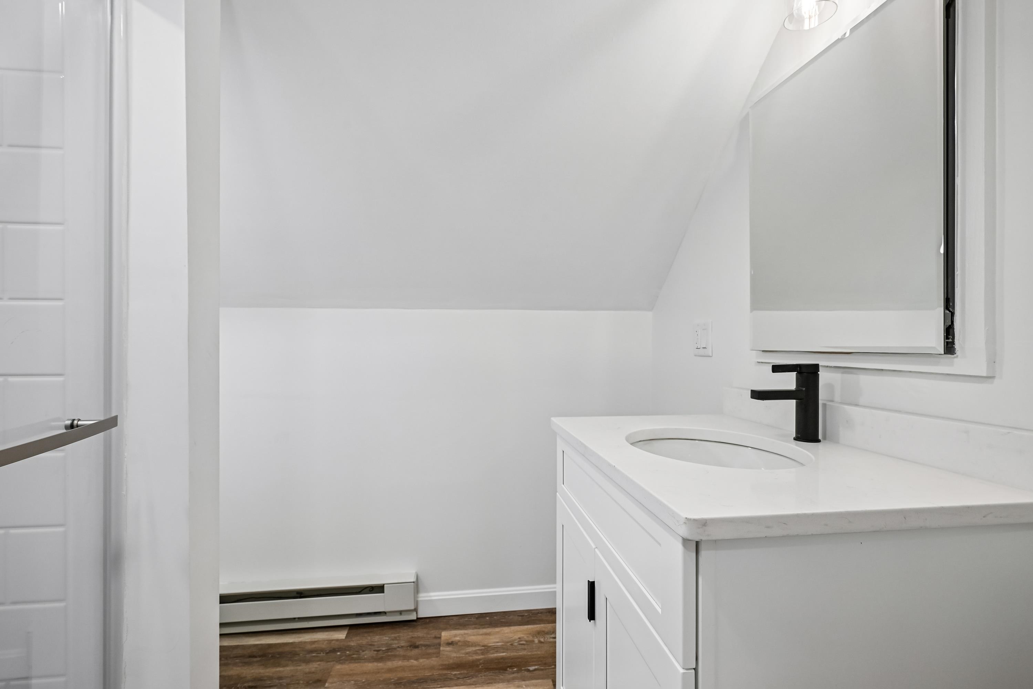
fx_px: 459
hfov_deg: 96.7
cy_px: 344
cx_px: 516
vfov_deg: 73.7
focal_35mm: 16
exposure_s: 1/40
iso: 400
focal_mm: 16
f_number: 8
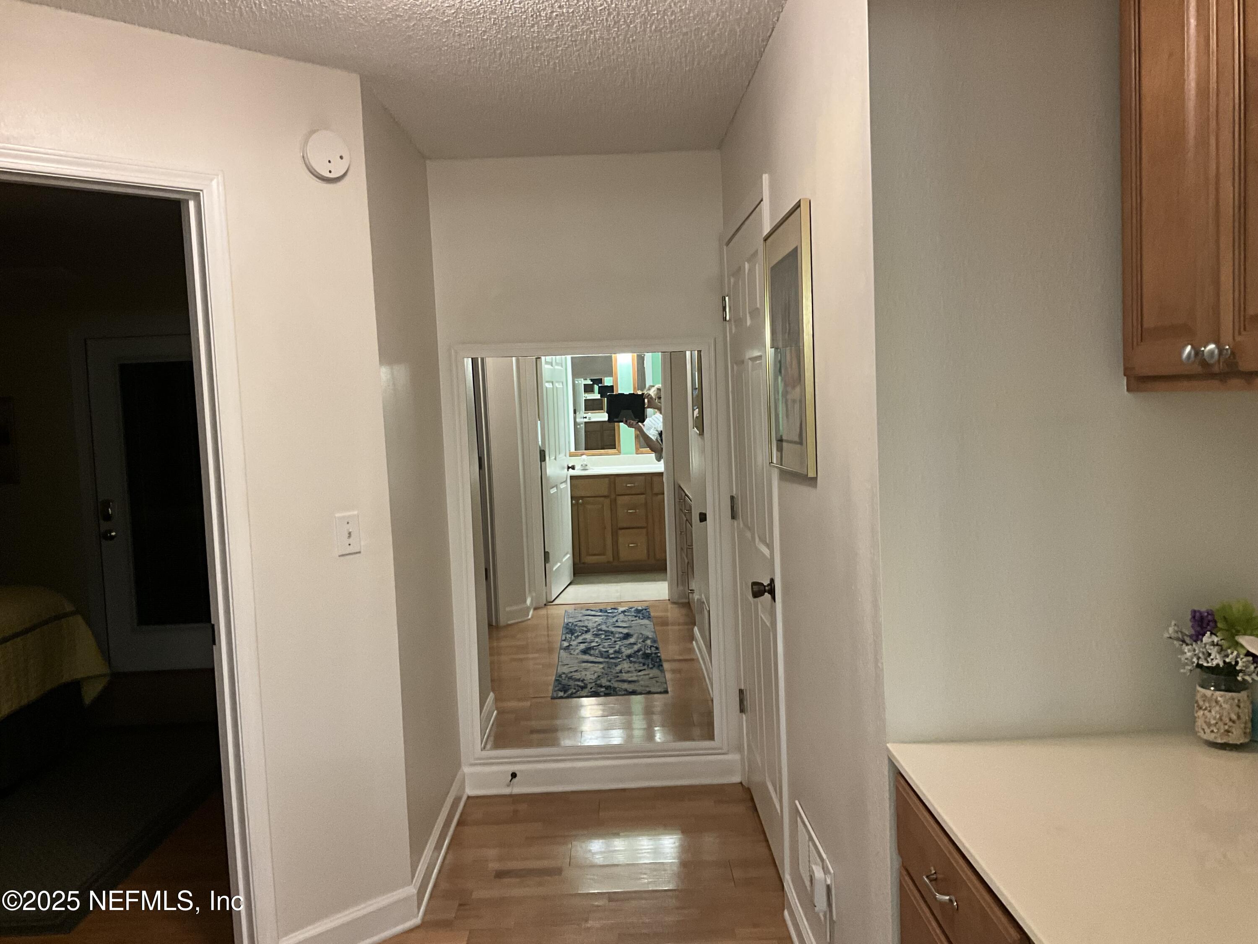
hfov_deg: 61.7
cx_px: 629
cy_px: 472
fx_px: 1054
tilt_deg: -4.9
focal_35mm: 29
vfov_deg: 48.2
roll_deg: +2.4
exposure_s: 1/60
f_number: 1.8
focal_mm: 3
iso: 160
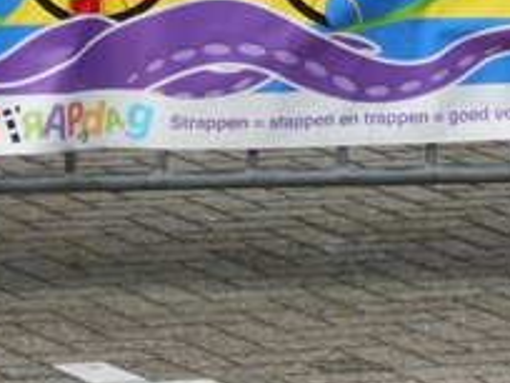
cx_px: 315
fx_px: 5628
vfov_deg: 3.9
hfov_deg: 5.2
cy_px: 45
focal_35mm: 382
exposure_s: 1/250
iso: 320
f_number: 6.5
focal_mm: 23
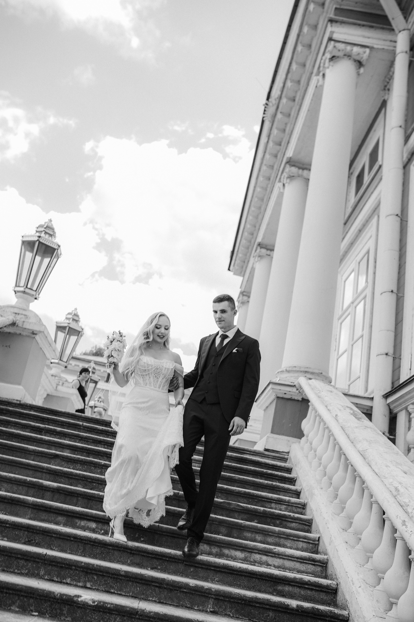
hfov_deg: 37.8
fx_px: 605
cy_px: 311
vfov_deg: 54.5
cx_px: 207
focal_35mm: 35
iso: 64
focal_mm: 35
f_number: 3.2
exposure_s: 1/320
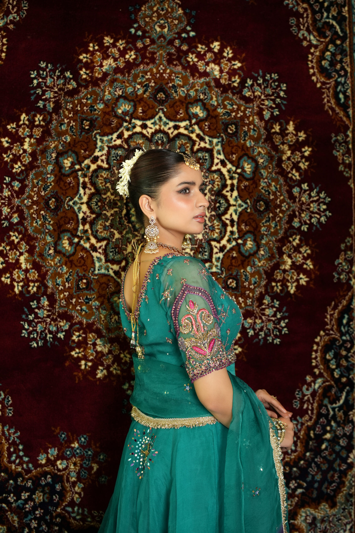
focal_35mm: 35
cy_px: 266
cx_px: 178
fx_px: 518
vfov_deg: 54.4
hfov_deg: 37.9
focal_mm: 35
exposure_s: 1/200
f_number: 3.2
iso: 640
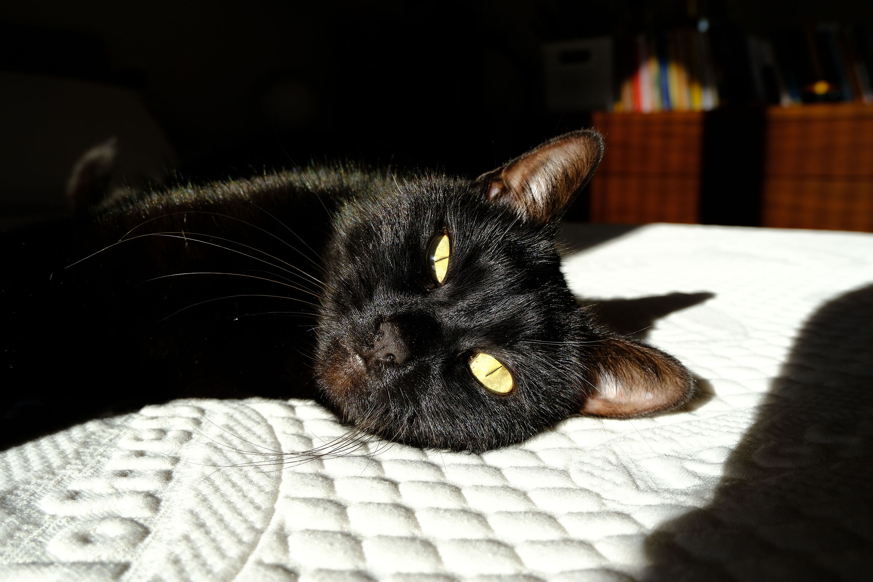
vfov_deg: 40.0
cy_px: 291
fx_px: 800
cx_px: 436
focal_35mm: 33
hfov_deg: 57.2
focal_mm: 22.1
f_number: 7.1
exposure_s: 1/200
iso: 160
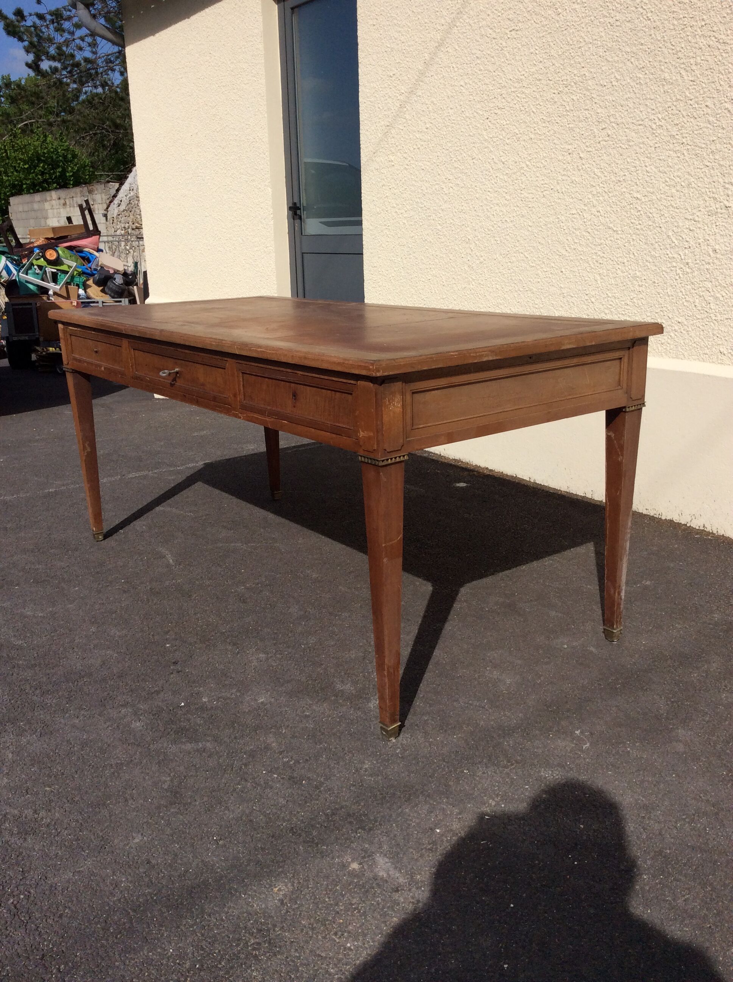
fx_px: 906
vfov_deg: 56.9
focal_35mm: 32
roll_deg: +1.1
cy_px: 491
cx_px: 366
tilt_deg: -16.6
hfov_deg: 44.1
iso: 32
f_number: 2.4
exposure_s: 1/3185
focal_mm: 3.3
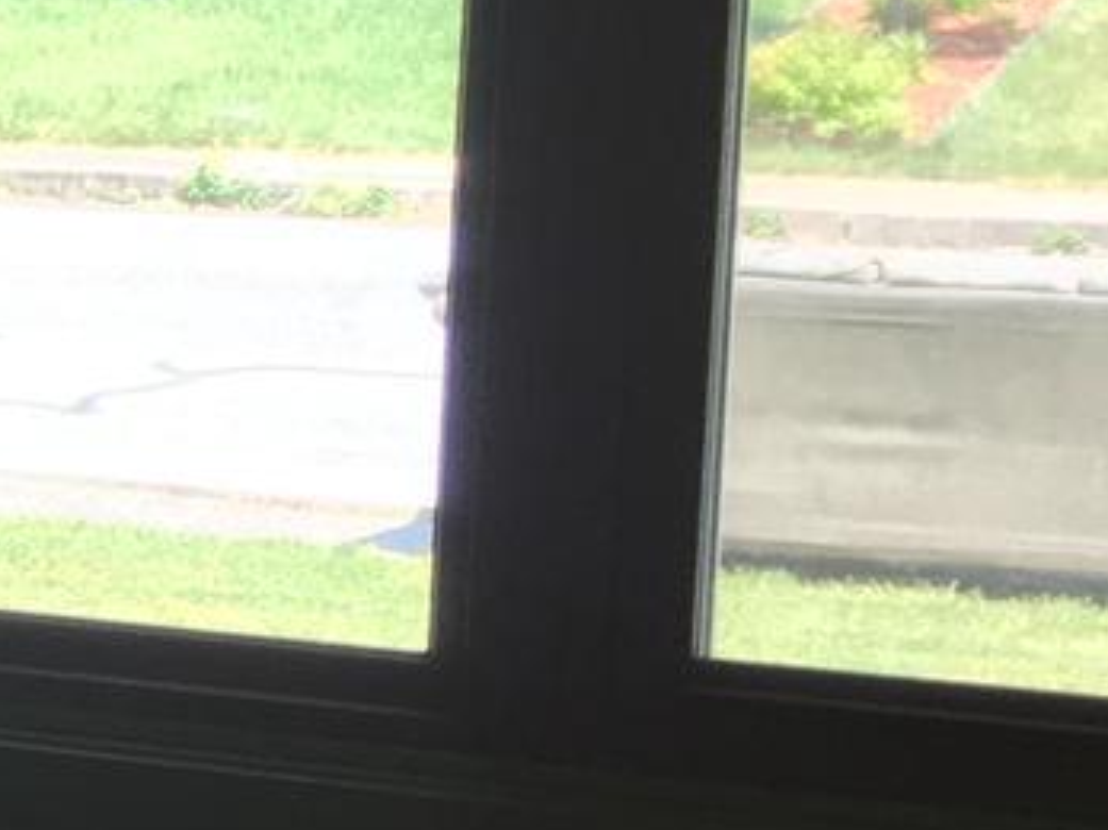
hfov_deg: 9.7
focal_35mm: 171
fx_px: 5472
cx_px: -1855
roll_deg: +0.5
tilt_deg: -5.7
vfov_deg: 8.7
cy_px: 342
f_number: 2.2
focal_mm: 4.15
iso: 32
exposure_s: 1/120
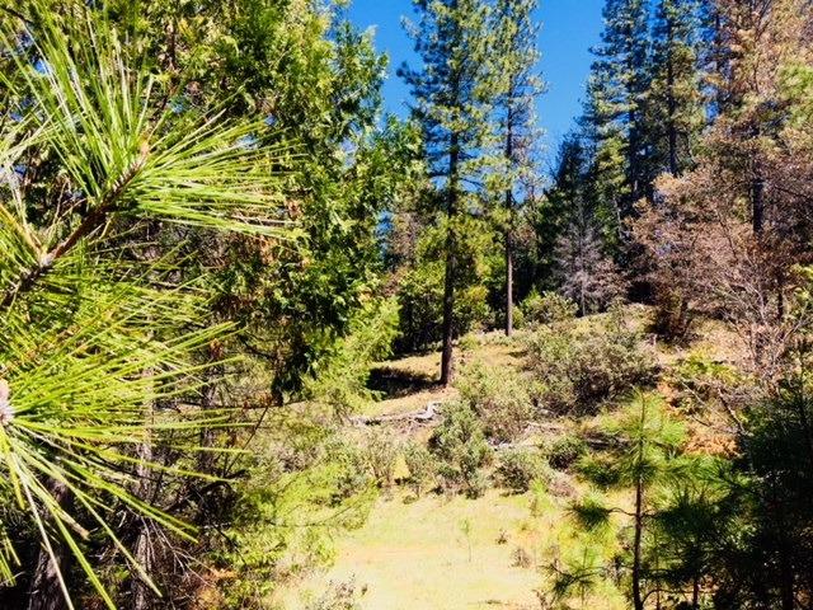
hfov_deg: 61.7
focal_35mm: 29
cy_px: 305
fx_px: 681
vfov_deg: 48.2
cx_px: 406
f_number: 2.2
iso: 32
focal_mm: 4.15
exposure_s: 1/732
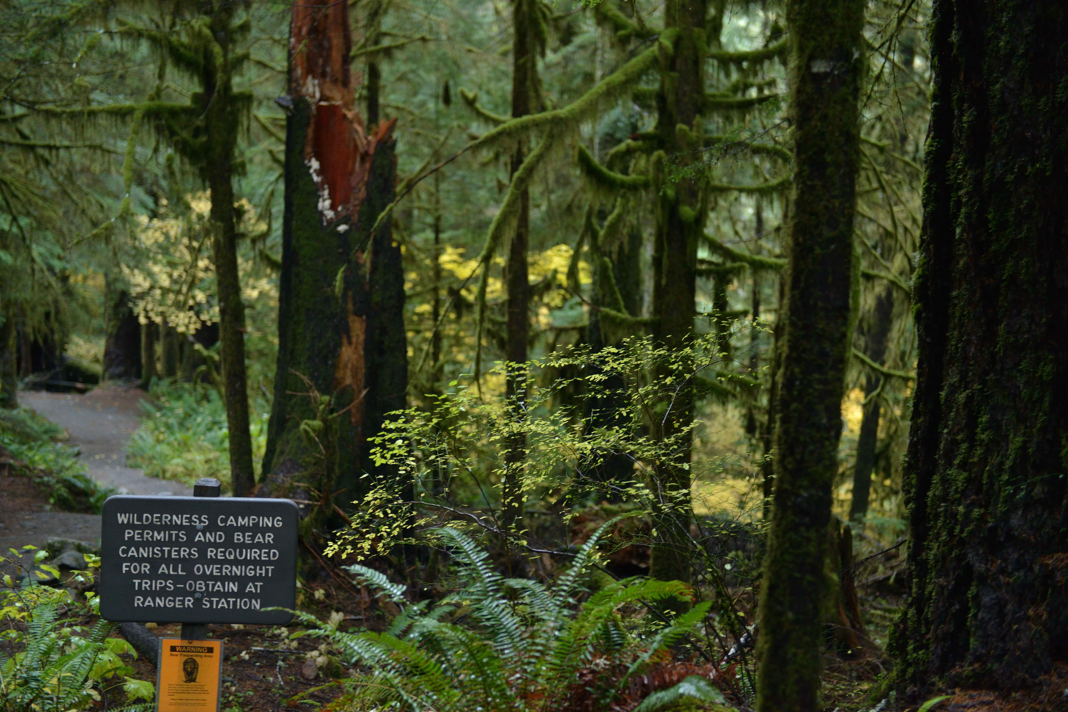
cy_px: 358
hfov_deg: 33.9
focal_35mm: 59
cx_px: 535
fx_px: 1750
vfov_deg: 23.0
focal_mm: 58
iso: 800
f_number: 2.8
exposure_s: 1/50
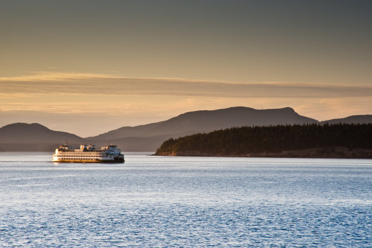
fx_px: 1239
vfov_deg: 11.4
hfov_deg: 17.1
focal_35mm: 120
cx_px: 186
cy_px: 124
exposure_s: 1/60
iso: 200
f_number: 20
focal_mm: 120
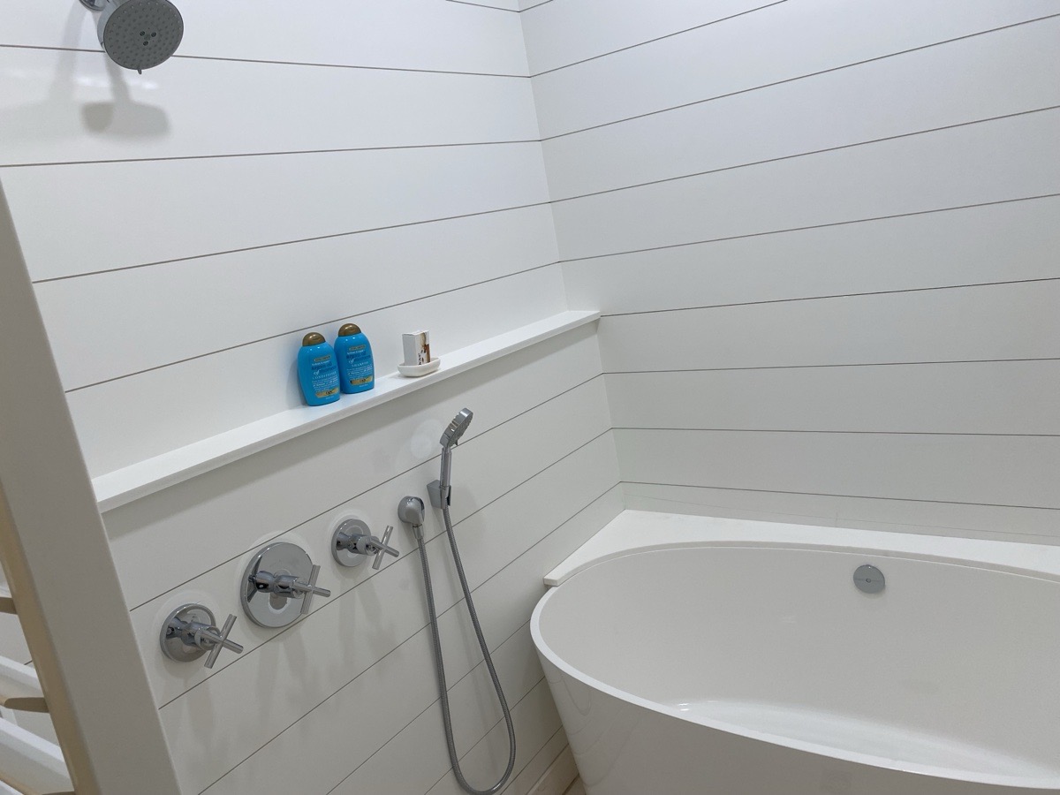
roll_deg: +10.9
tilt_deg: -10.7
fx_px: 796
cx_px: 530
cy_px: 398
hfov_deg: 67.3
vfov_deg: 53.1
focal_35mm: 26
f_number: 1.8
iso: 50
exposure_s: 1/120
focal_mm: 4.25
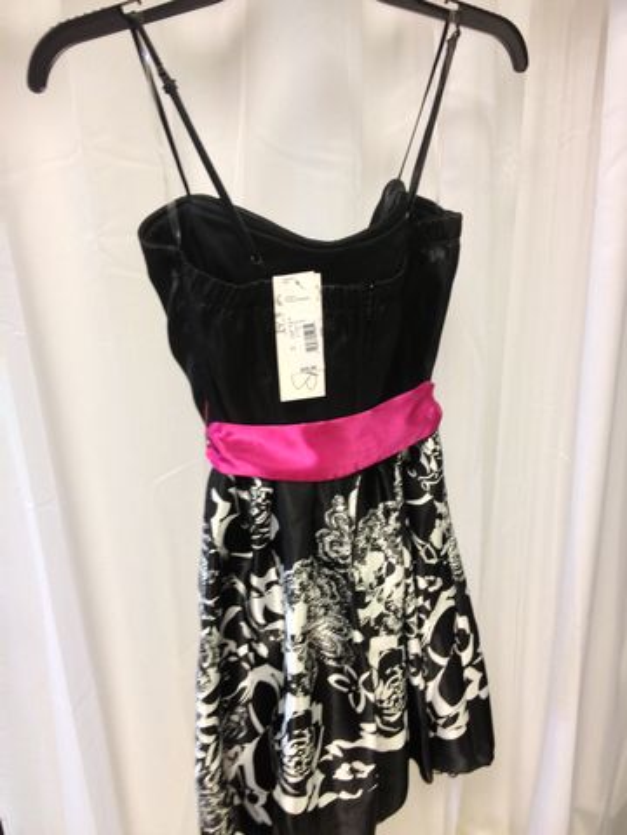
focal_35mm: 35
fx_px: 845
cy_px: 418
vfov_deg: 52.6
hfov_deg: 40.7
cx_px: 314
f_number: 2.4
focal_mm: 4.28
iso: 125
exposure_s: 1/20
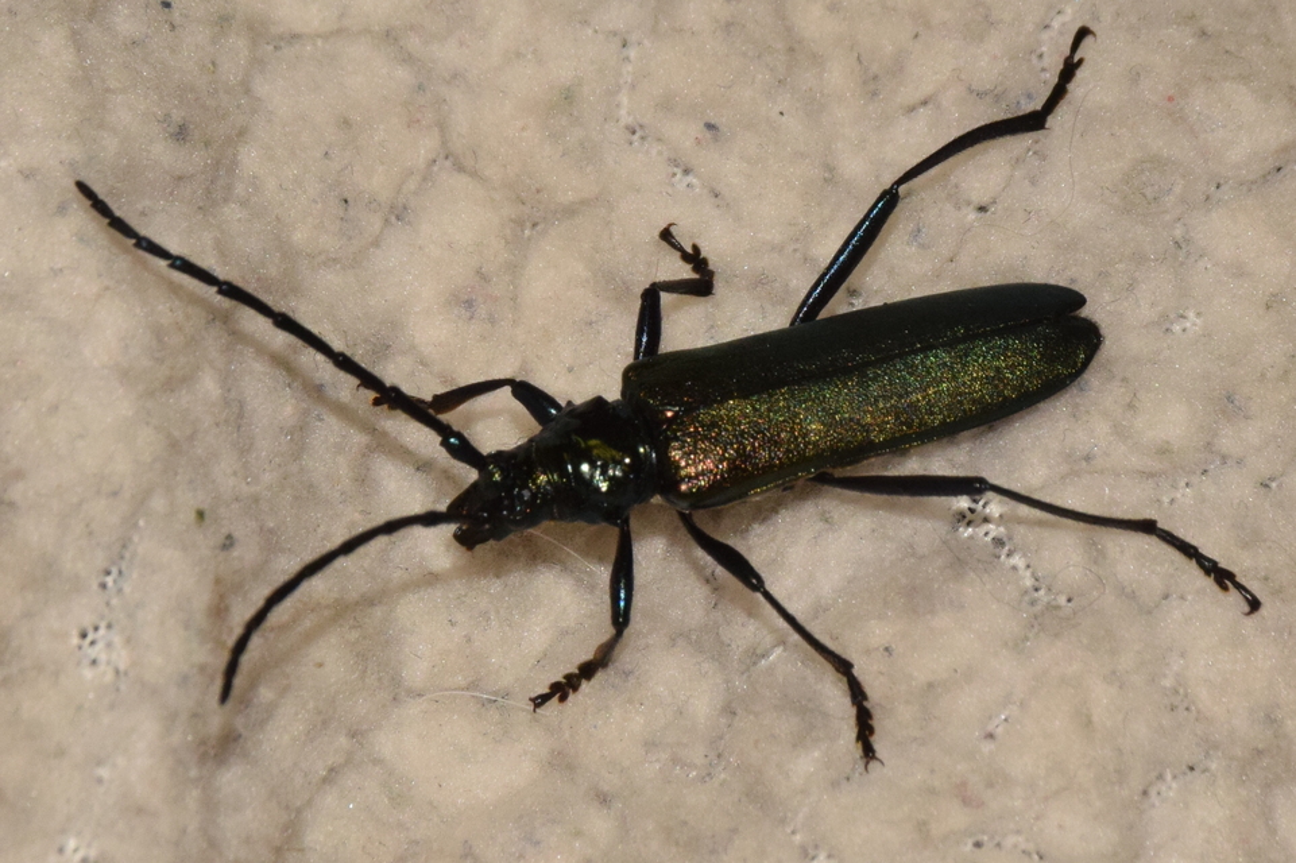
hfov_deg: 9.8
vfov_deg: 6.5
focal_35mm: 210
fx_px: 7557
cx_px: 648
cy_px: 432
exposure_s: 1/200
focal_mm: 140
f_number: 16
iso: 1000
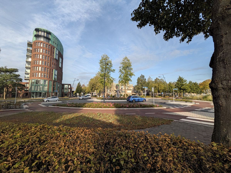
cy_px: 86
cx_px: 116
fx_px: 93
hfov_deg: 102.1
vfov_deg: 85.7
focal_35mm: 14
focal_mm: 1.85
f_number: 2.2
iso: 51
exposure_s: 1/1266
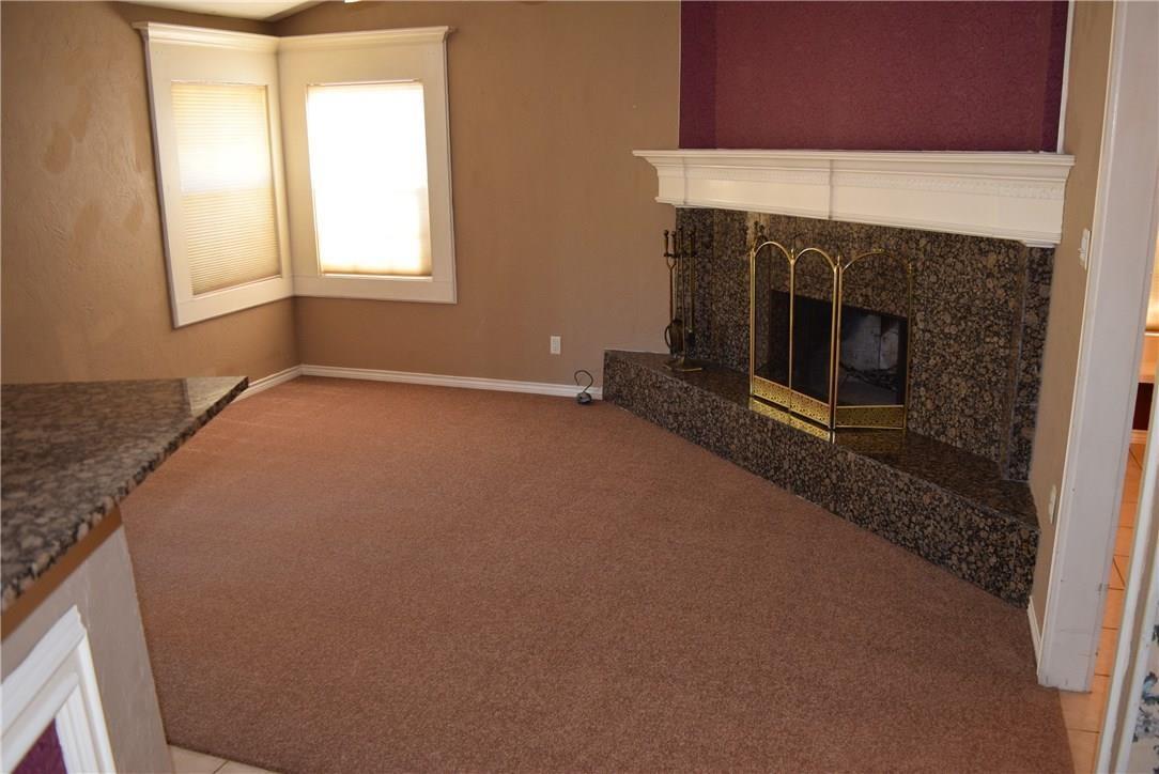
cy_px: 387
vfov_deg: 48.0
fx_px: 870
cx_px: 580
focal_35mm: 27
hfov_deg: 67.4
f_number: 4.5
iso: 800
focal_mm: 18
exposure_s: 1/80
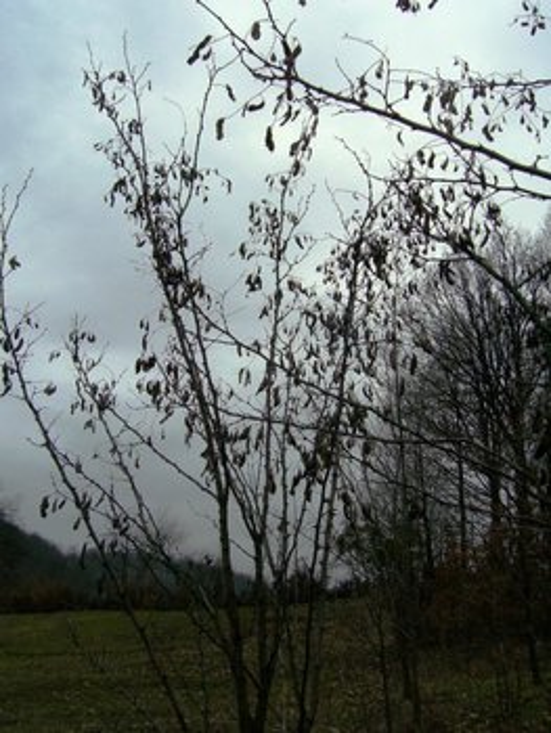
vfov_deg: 53.9
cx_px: 276
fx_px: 721
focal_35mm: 34
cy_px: 366
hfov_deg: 41.8
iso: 80
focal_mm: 5.6
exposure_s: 1/1000
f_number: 4.8
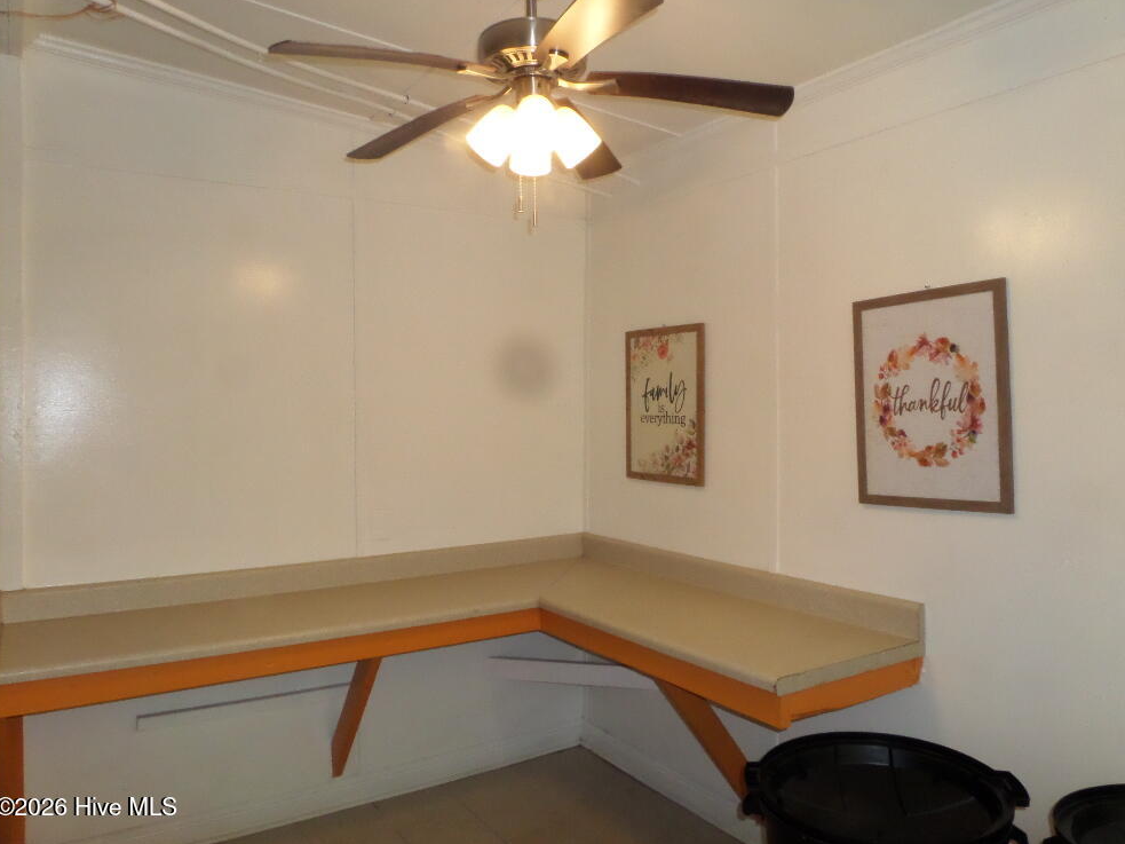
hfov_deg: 69.4
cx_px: 576
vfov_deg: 54.9
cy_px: 407
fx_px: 812
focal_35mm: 25
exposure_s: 1/30
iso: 400
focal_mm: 4
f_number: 7.3
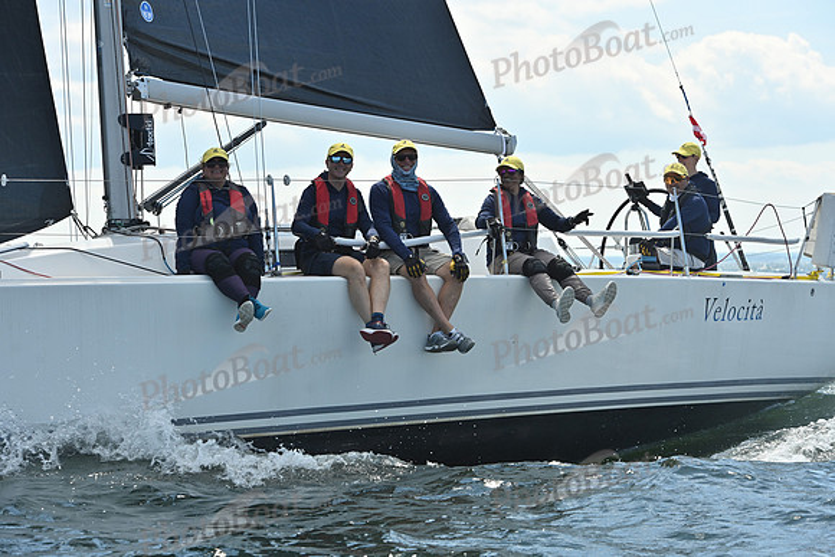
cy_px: 278
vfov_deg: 12.5
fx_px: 2552
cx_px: 418
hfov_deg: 18.6
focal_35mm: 110
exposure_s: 1/1250
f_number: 7.1
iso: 250
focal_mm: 110
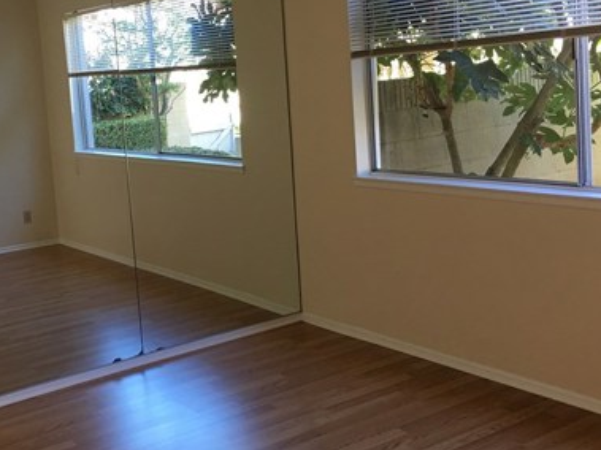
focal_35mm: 49
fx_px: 850
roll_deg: +5.1
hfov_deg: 38.4
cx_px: 187
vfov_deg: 29.6
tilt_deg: -6.8
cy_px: 177
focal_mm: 4.15
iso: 25
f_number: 2.2
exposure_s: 1/30
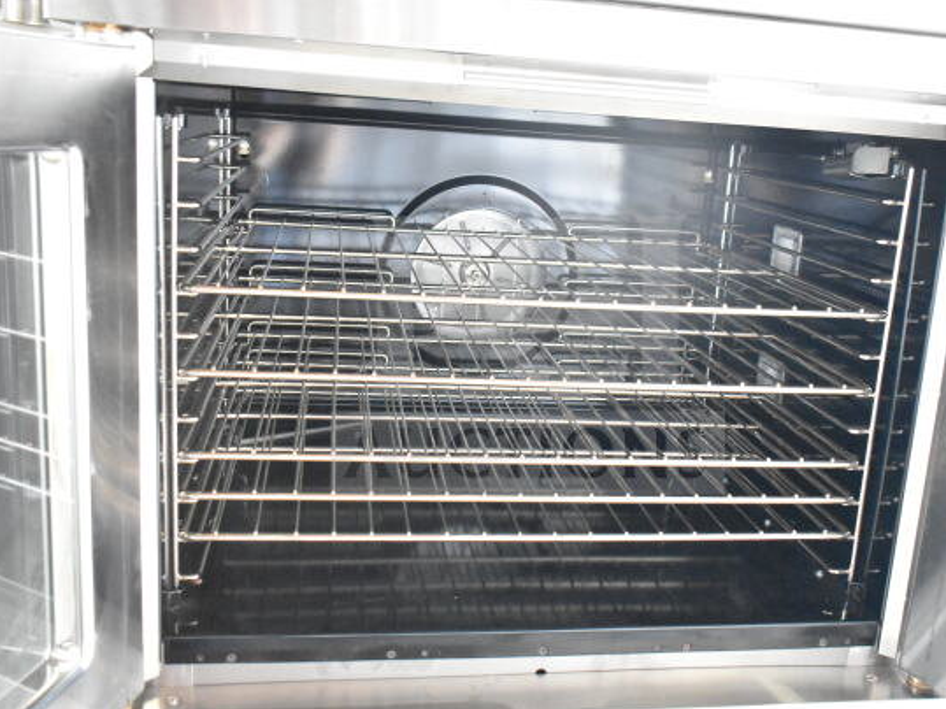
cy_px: 355
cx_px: 527
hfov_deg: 49.4
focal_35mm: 38
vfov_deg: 38.1
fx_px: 1026
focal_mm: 23
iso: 10000
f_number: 3.8
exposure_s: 1/40
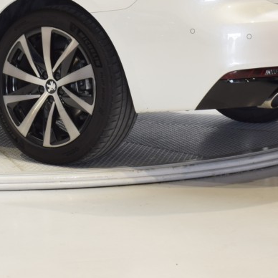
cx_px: -50
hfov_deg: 11.6
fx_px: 1345
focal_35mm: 148
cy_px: -49
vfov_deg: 11.6
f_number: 14
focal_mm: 30
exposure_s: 1/2
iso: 100
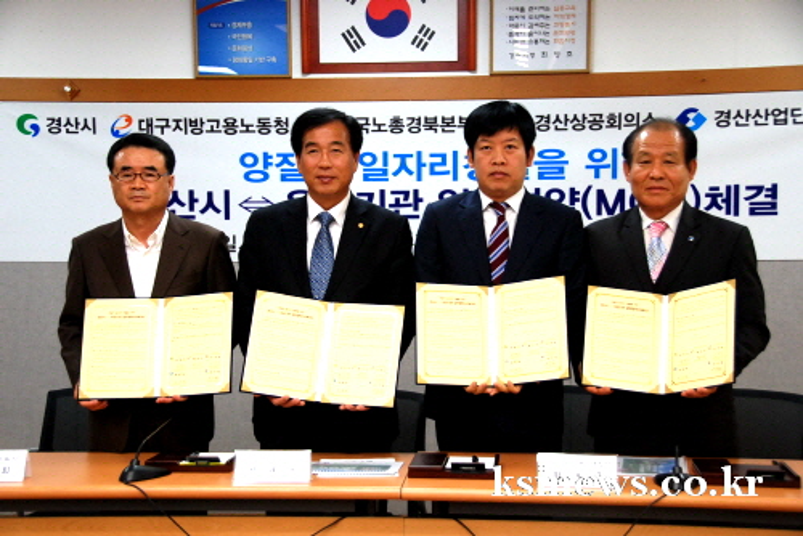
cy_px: 268
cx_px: 402
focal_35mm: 57
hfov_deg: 35.0
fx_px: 1272
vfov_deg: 23.8
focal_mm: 38
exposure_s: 1/100
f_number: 5
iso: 800
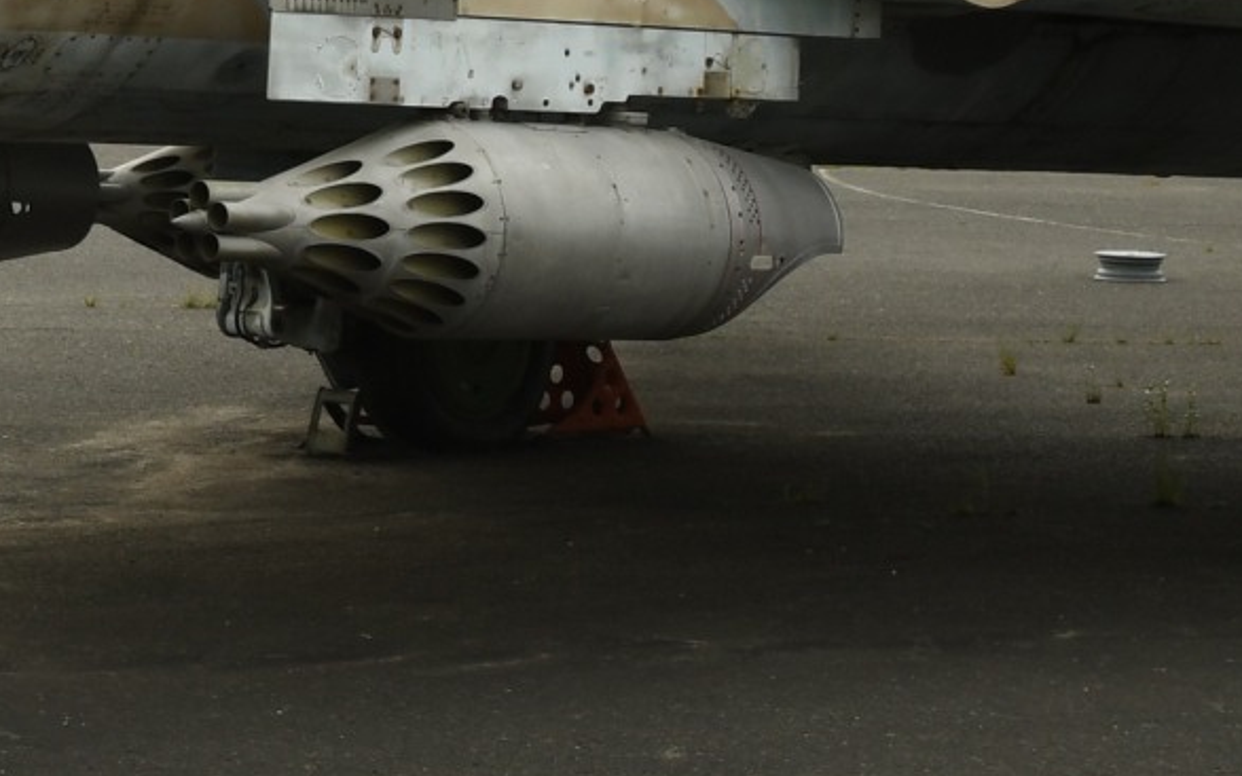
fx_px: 5078
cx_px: -17
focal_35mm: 150
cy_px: -218
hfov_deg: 13.7
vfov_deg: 8.6
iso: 200
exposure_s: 1/320
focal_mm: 24
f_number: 7.1
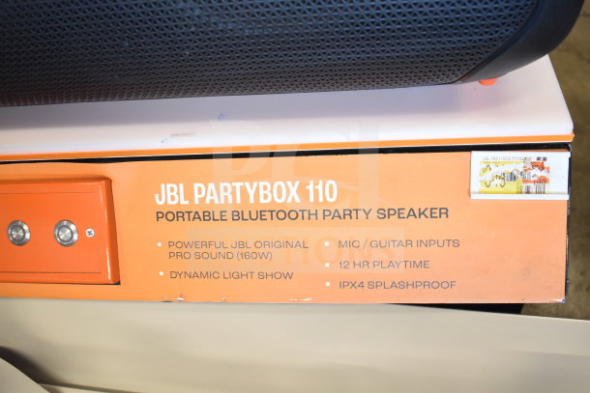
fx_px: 541
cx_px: 295
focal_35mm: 33
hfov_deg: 57.2
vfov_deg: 40.0
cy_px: 196
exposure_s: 1/40
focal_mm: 22
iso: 1100
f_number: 3.8
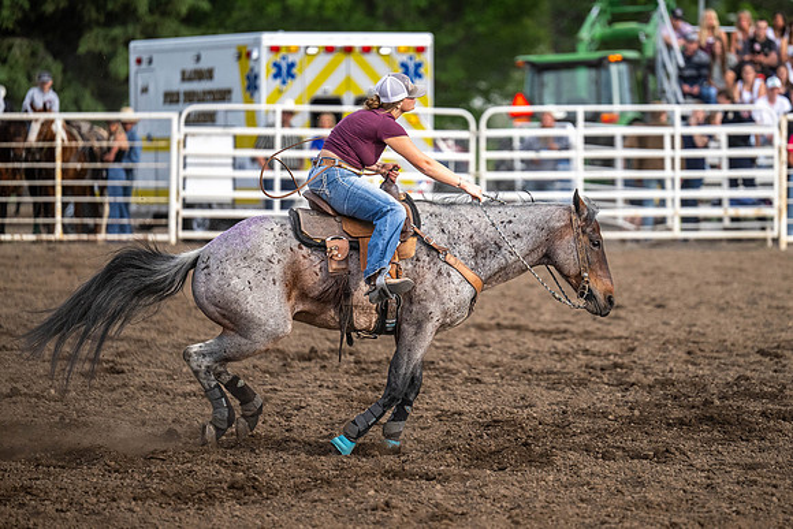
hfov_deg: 9.1
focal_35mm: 225
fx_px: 4962
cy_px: 221
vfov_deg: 6.1
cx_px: 469
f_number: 2.8
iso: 1250
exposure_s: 1/8000
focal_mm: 190
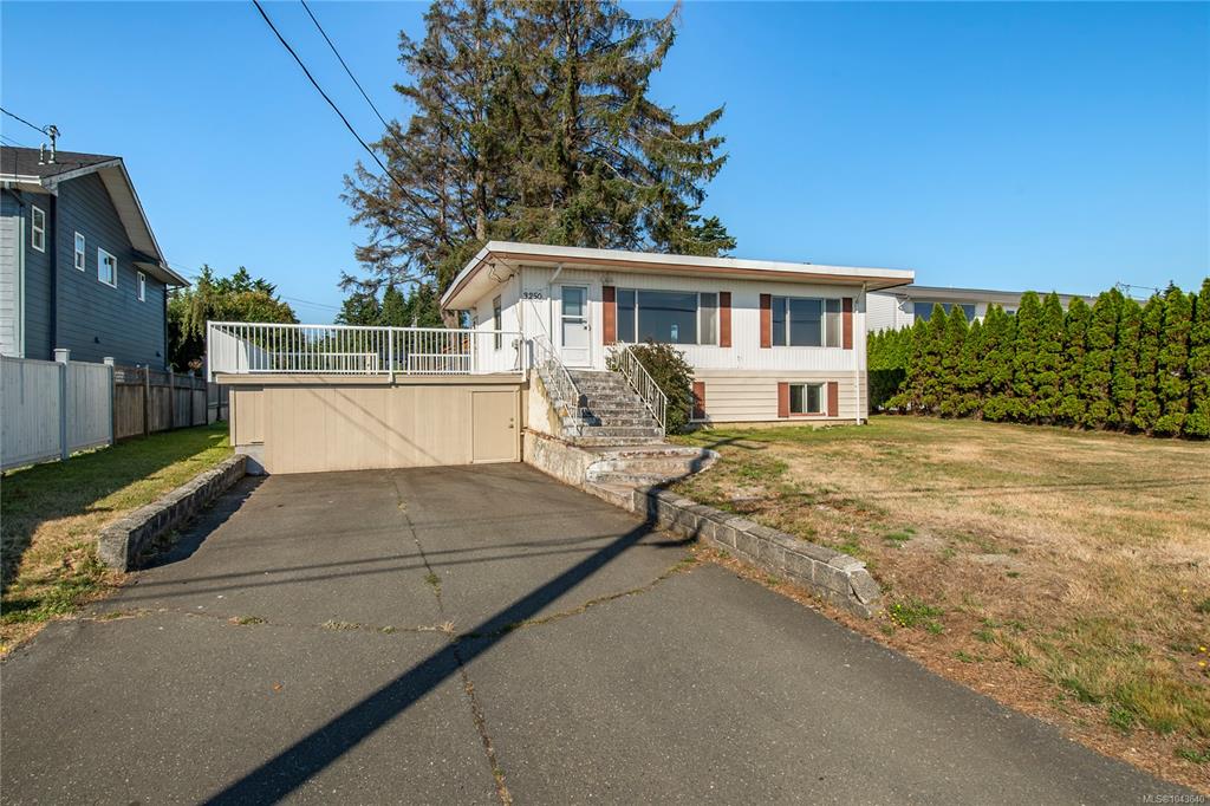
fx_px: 605
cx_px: 605
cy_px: 403
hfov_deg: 90.0
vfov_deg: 67.3
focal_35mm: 18
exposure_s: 1/640
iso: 200
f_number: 13
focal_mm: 12
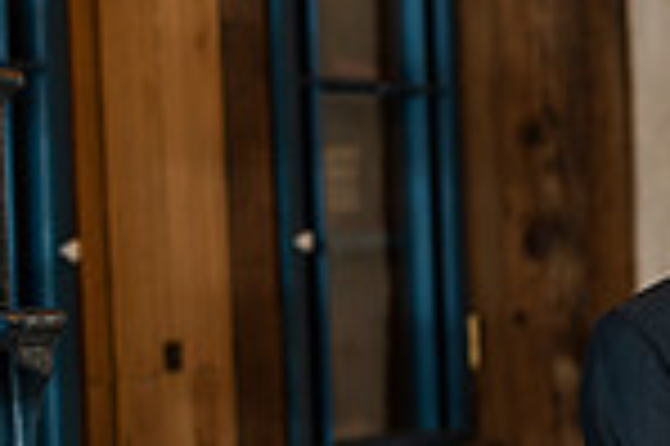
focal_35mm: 195
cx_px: 1300
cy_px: 507
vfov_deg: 7.0
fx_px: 3625
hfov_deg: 9.9
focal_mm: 50
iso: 400
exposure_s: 1/80
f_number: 3.2
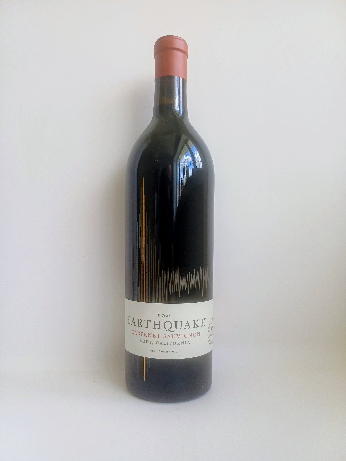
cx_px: 173
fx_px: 333
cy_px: 230
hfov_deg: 54.9
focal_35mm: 25
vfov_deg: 69.4
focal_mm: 4.65
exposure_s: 1/100
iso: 64
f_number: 1.8
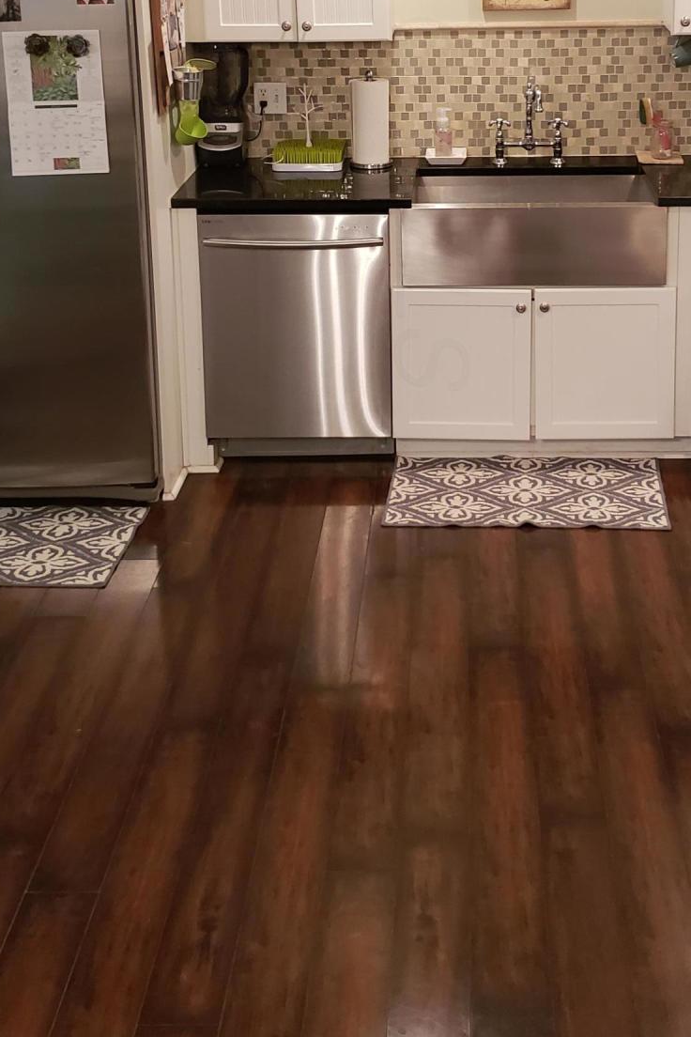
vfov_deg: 38.8
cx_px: 434
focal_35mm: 49
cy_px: 203
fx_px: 1411
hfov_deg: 27.4
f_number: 1.5
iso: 320
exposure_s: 1/60
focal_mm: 4.3
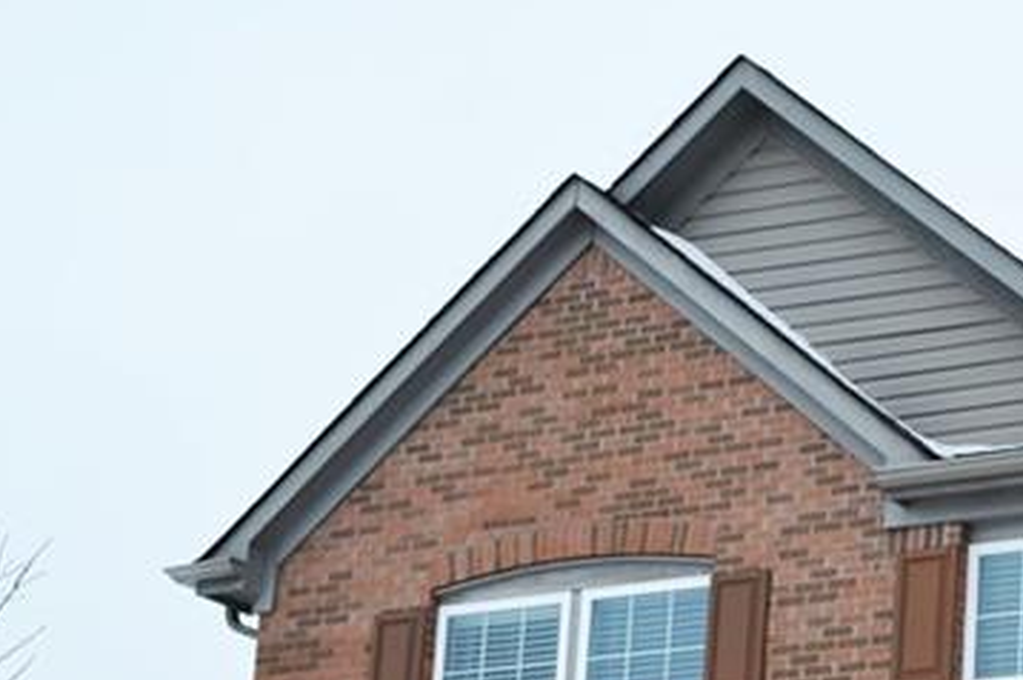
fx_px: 2924
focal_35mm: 103
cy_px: 777
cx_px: 1357
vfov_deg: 13.0
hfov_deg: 18.4
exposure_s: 1/200
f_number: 7.1
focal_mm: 24
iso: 100
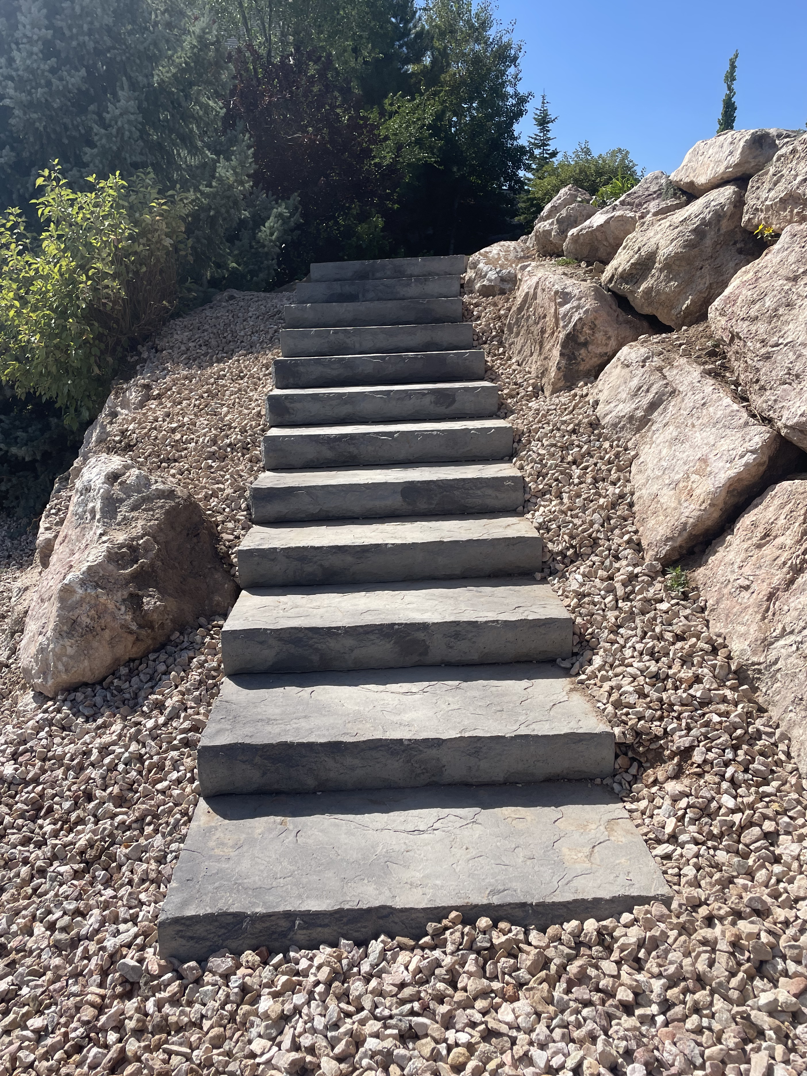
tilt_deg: -10.5
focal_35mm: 28
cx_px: 384
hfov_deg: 49.7
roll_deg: +0.8
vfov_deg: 63.4
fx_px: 870
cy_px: 552
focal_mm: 4.2
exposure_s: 1/4000
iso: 32
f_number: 1.6
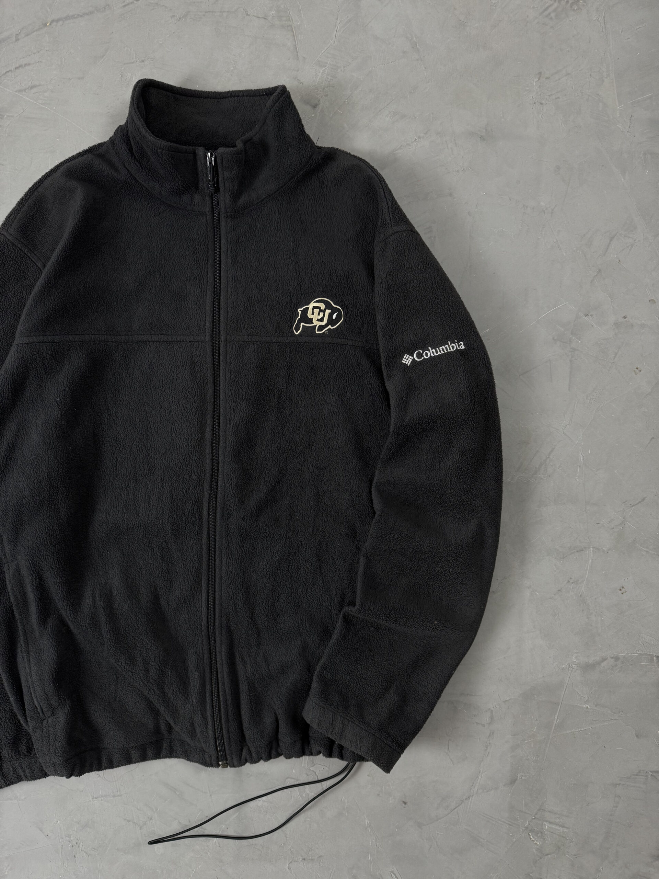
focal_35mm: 24
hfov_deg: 56.8
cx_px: 330
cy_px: 440
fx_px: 609
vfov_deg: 71.6
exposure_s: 1/60
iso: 125
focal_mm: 6.76
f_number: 1.78
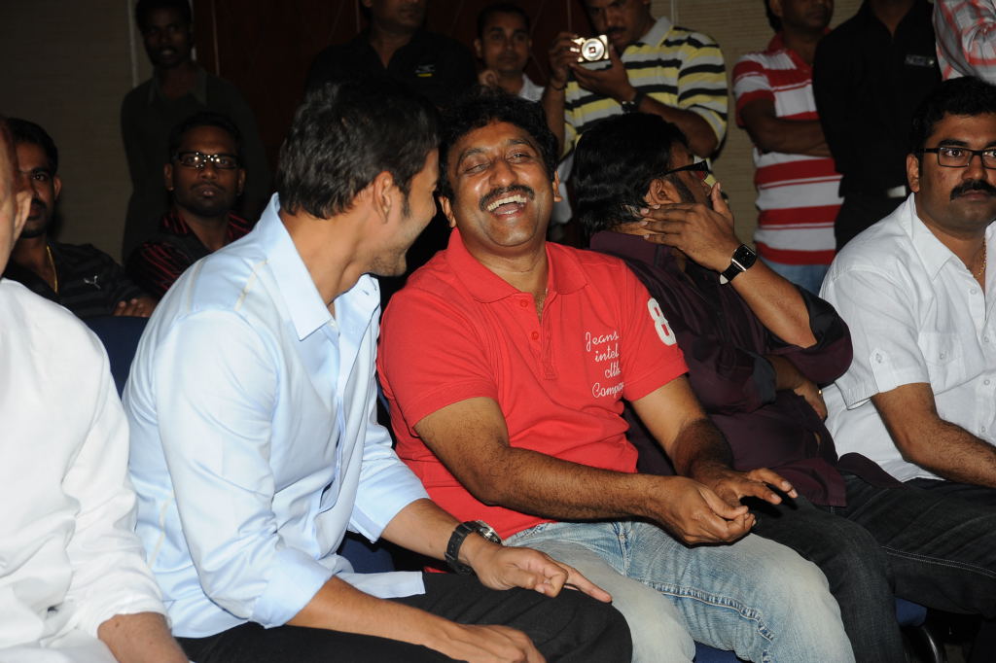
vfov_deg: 12.4
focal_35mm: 110
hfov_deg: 18.6
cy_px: 332
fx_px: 3042
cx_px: 498
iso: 500
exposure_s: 1/125
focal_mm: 110
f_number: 8
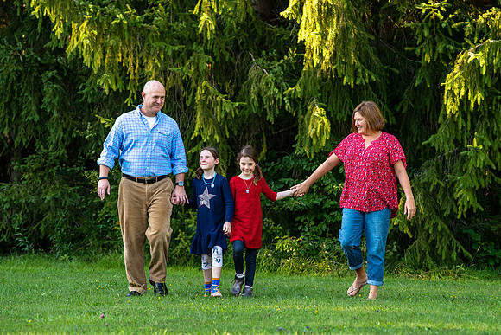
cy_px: 175
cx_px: 267
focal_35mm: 184
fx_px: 2563
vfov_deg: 7.5
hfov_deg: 11.2
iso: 200
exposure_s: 1/125
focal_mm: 155
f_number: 5.6
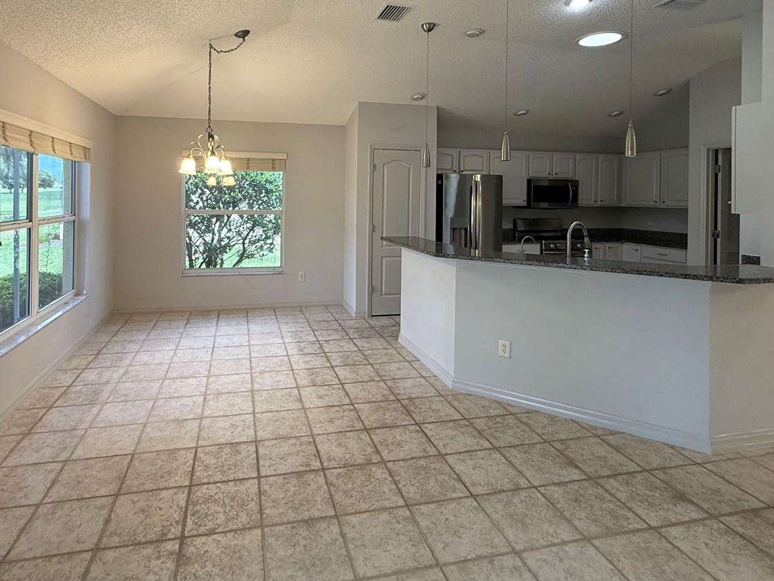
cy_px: 195
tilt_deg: +0.6
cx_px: 332
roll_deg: -0.7
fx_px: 447
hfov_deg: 81.3
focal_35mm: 20
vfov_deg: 64.3
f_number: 2.2
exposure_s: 1/120
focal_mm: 2.22
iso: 250
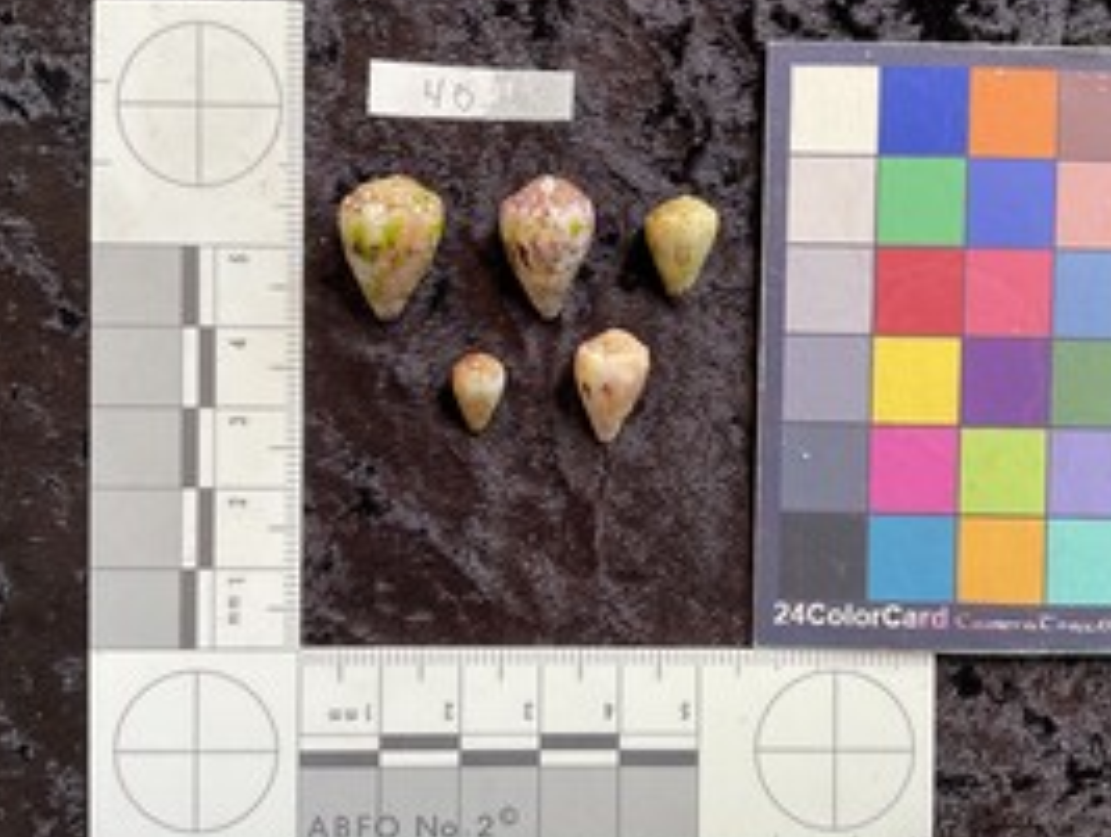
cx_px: 608
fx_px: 1221
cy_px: 414
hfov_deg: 48.9
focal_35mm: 38
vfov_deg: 37.8
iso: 40
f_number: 1.8
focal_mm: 3
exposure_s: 1/100
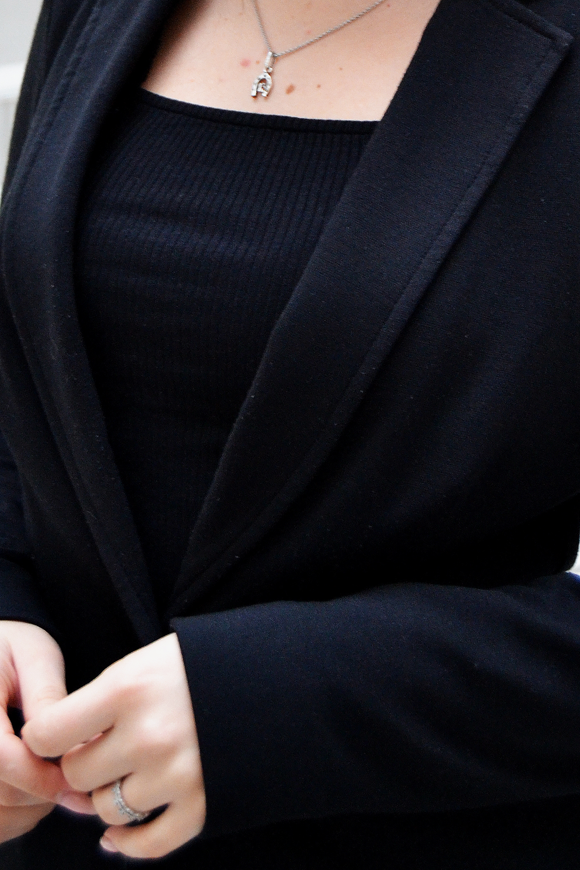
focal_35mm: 93
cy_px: -50
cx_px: 383
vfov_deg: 21.0
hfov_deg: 14.7
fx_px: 2248
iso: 1100
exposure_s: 1/60
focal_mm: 28
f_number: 4
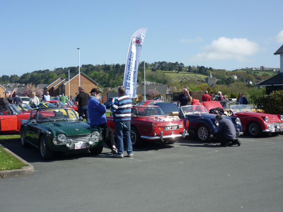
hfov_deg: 44.8
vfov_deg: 34.3
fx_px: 343
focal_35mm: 42
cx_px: 142
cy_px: 106
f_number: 3
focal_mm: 6.9
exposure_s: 1/1000
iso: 80
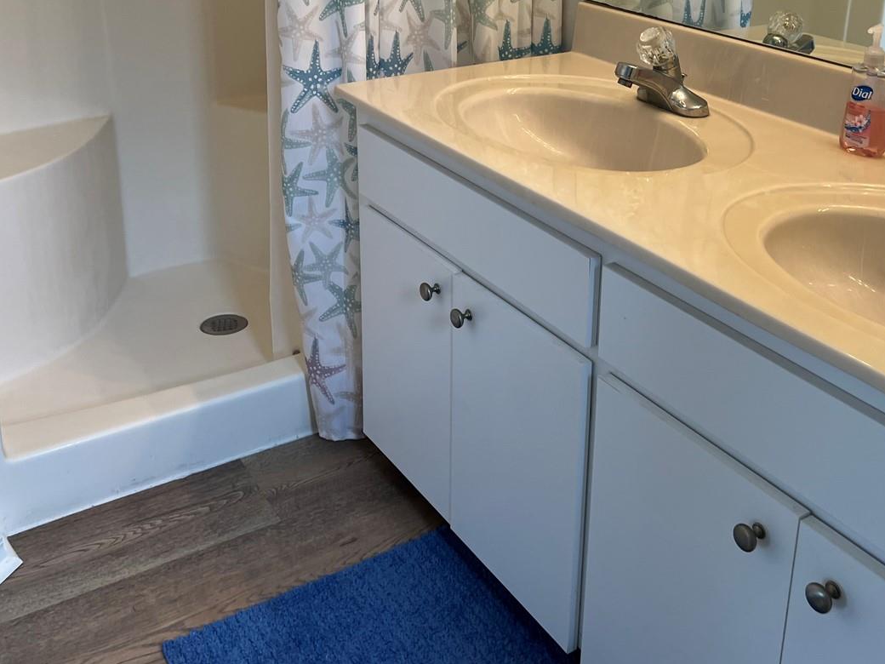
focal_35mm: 40
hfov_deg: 46.7
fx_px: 1023
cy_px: 169
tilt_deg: -19.2
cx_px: 489
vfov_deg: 35.2
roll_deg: -1.1
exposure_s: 1/120
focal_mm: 5.7
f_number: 1.5
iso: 64
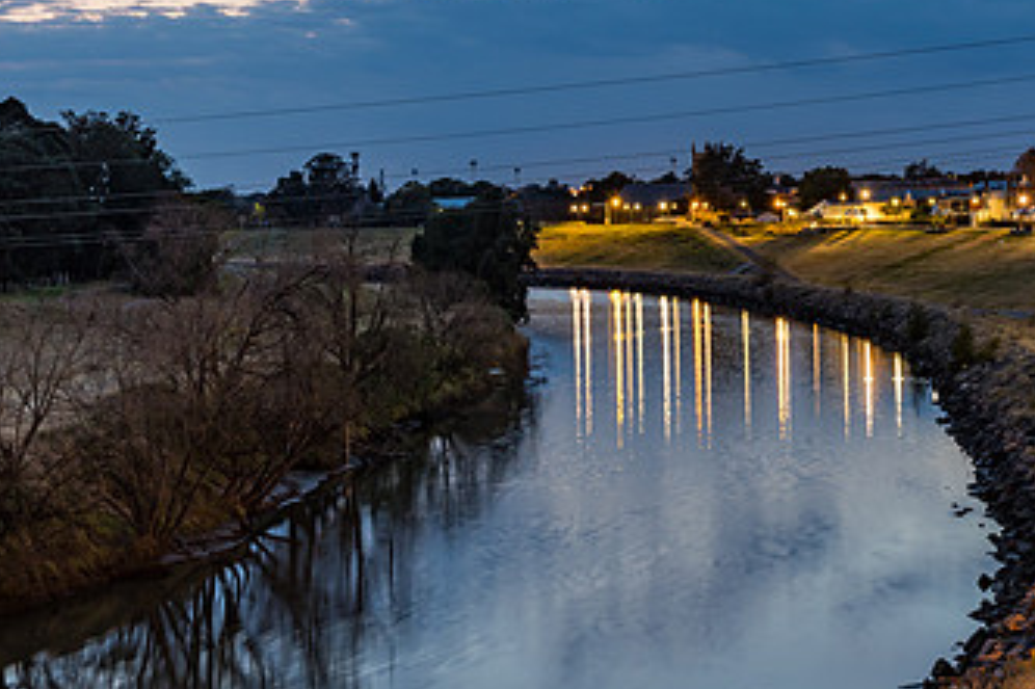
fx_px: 2414
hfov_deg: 24.0
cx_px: 729
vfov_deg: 16.2
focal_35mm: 84
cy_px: 307
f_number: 7.1
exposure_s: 8
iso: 200
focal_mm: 32
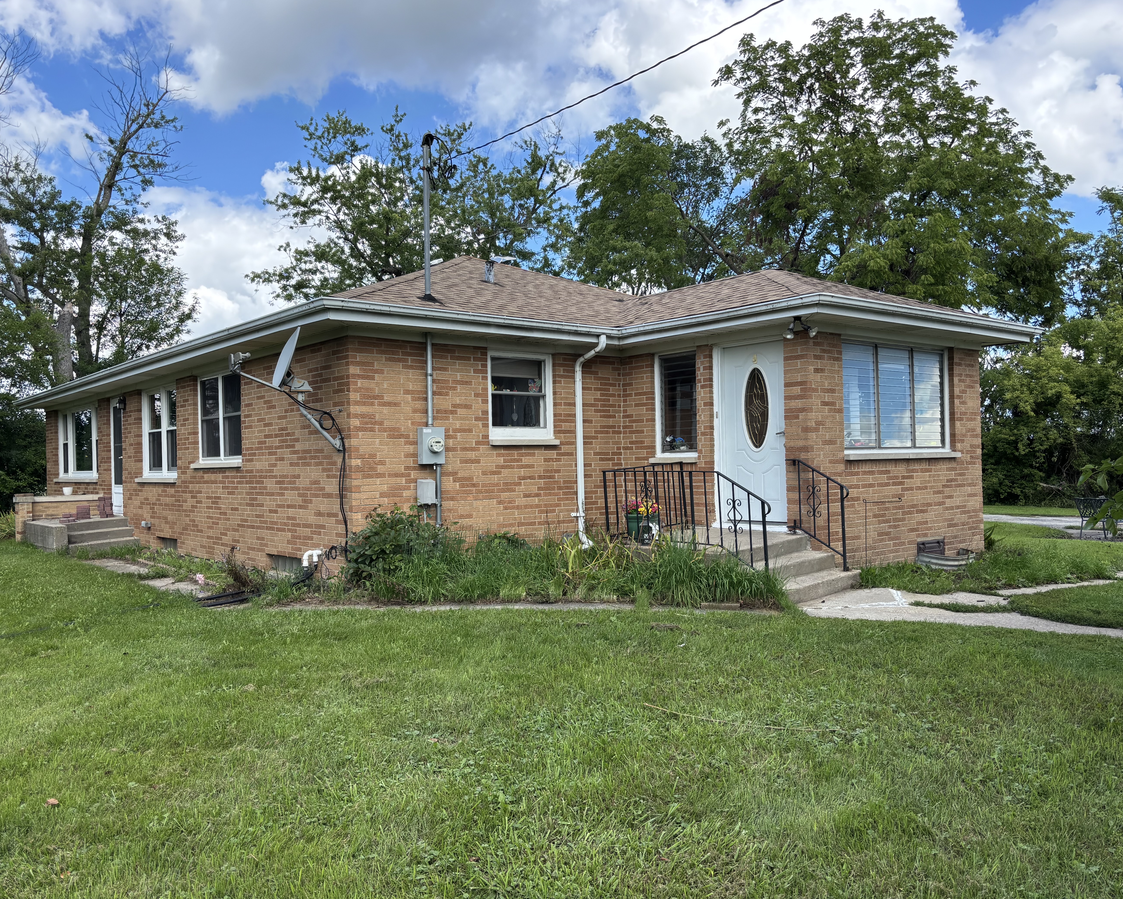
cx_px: 531
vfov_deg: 51.5
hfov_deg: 62.2
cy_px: 459
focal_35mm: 28
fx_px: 931
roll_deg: +0.7
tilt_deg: +0.3
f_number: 1.6
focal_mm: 5.96
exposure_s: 1/951
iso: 50
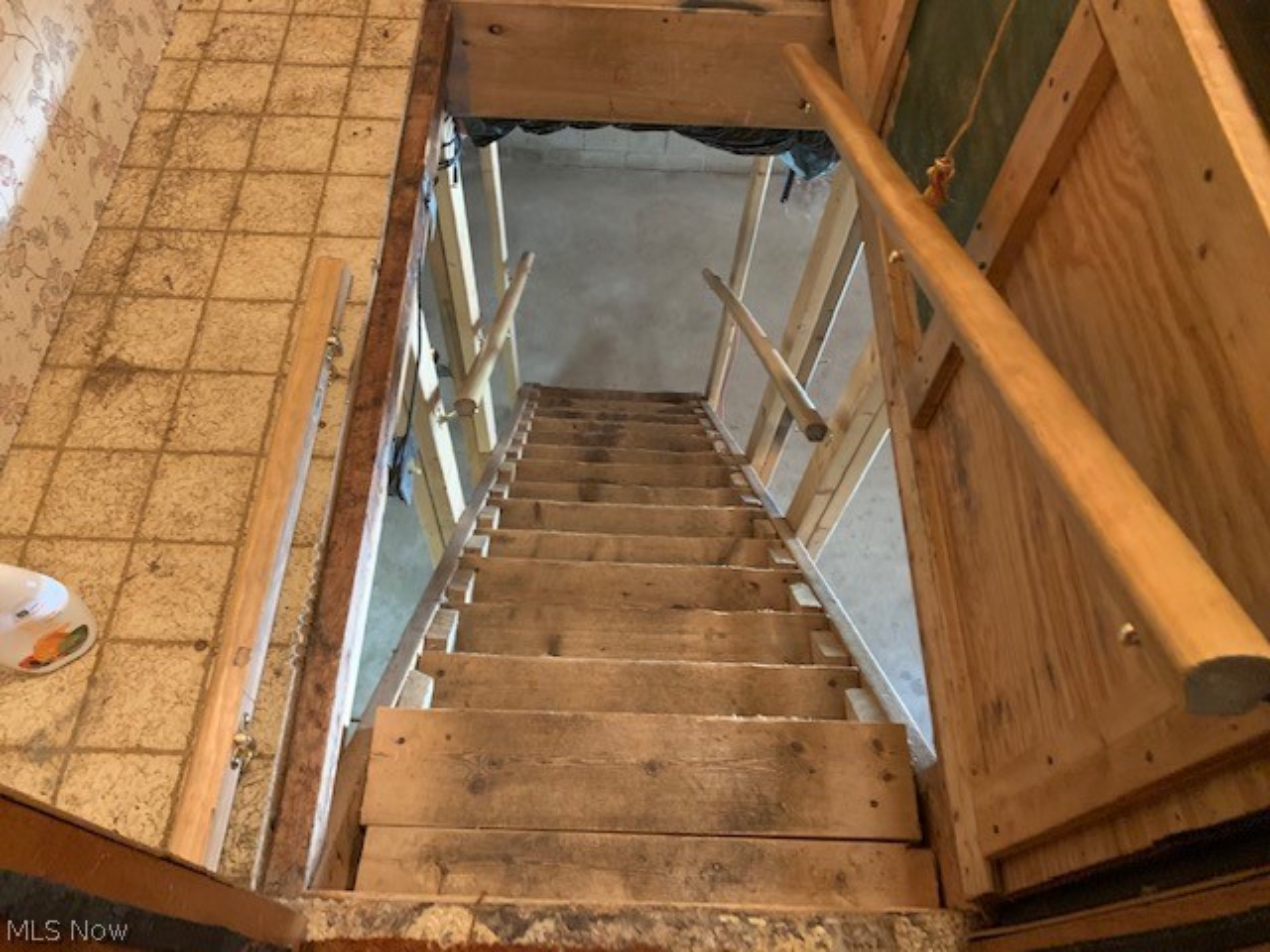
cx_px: 635
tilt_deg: -59.0
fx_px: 954
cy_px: 476
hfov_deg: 67.3
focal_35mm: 26
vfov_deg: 53.1
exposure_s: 1/30
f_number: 1.8
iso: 640
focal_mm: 4.25
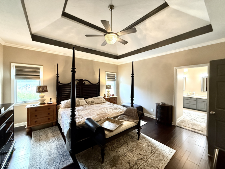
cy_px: 84
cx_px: 112
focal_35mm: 14
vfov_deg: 85.7
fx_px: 91
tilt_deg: -1.7
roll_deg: -0.7
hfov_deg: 102.1
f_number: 2.2
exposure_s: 1/60
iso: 640
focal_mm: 2.22
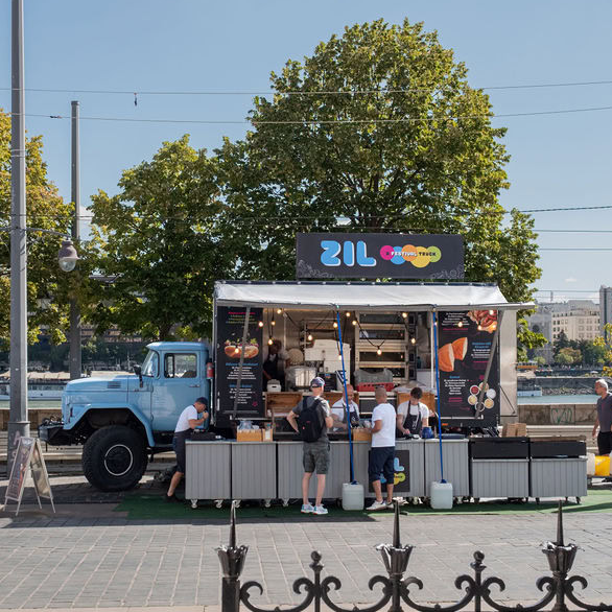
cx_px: 284
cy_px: 335
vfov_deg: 32.8
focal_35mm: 52
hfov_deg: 32.8
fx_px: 1040
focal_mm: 23
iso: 640
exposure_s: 1/500
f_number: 9
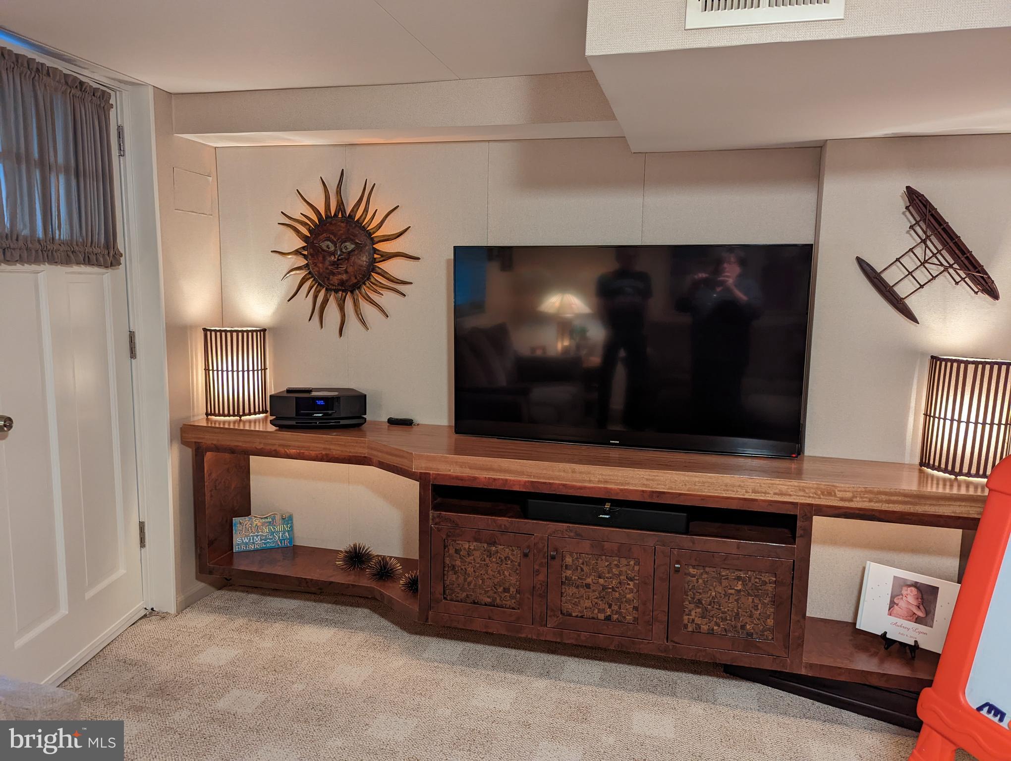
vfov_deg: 56.9
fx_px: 702
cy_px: 380
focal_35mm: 24
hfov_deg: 71.5
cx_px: 506
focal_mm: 6.81
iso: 269
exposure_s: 1/24
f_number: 1.85
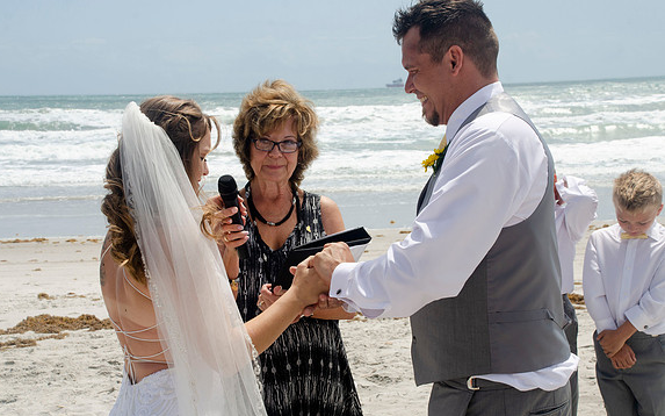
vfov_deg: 19.1
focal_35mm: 68
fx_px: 1232
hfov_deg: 30.2
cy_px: 214
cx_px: 330
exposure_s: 1/250
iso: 100
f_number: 11
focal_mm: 44
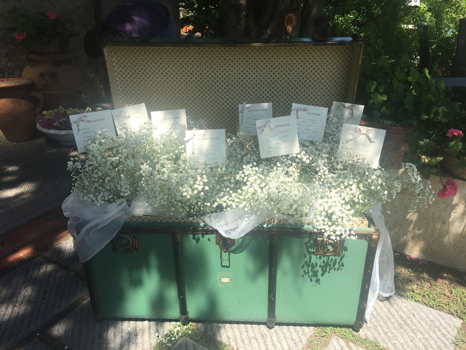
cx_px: 233
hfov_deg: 61.7
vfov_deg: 48.2
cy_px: 175
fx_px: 390
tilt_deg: -24.8
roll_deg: +0.3
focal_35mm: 29
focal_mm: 4.15
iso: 25
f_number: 2.2
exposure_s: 1/1040
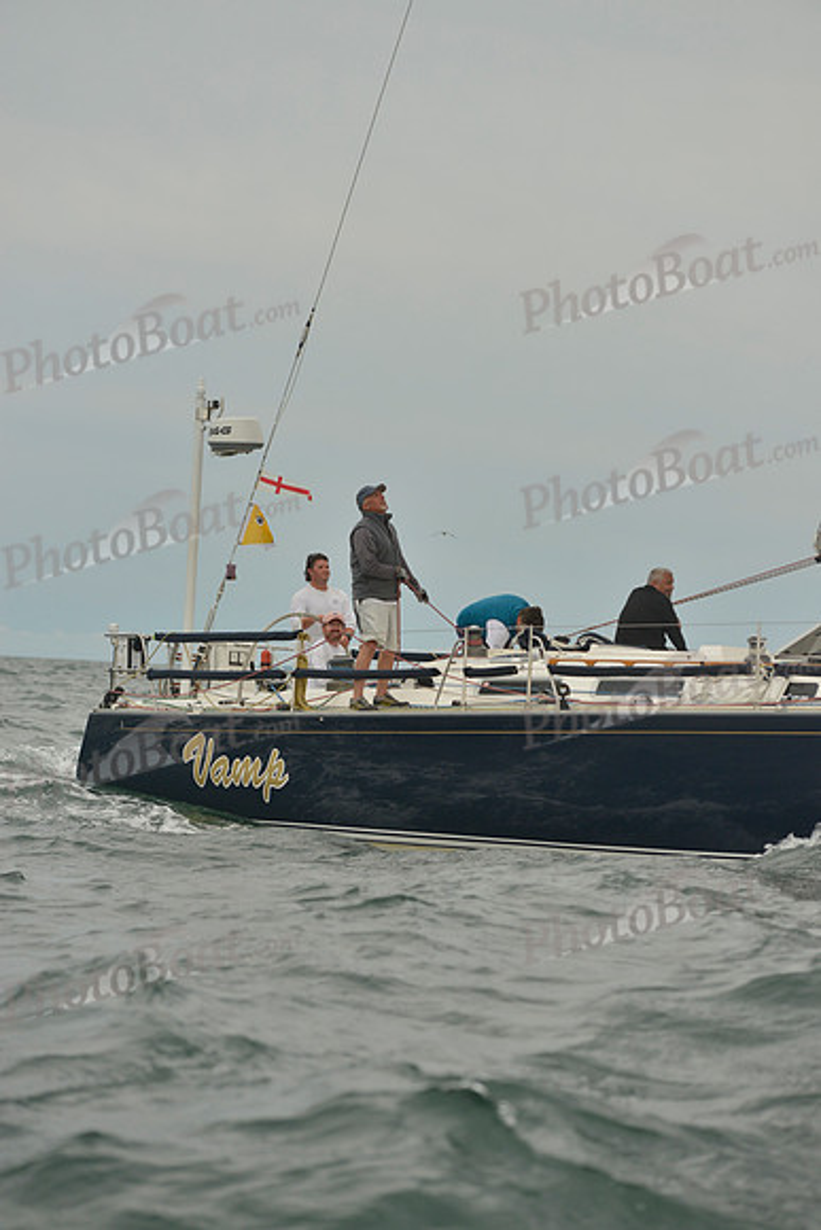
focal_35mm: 95
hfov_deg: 14.4
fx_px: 3248
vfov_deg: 21.5
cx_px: 410
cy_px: 615
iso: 400
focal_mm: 95
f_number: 4.5
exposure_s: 1/1250
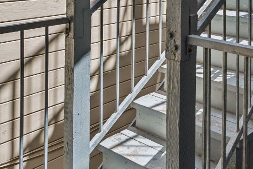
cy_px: -33
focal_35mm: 45
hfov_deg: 37.3
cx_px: 268
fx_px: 319
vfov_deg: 26.4
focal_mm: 16.5
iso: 400
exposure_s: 1/400
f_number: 8
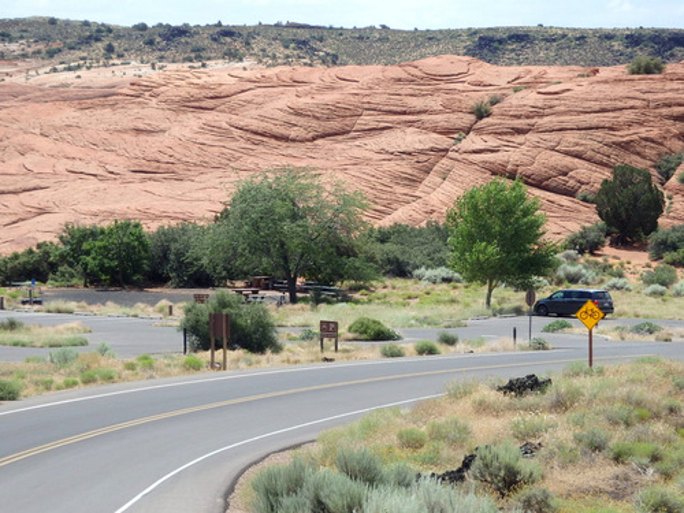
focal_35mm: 140
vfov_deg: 10.6
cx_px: 342
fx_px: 2766
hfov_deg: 14.1
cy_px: 256
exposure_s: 1/500
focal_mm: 25
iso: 125
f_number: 5.9
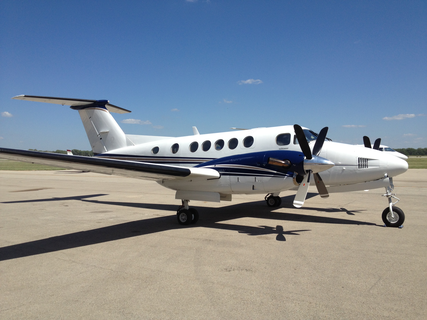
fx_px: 432
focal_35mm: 35
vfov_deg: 40.7
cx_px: 214
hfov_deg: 52.6
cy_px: 160
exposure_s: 1/2404
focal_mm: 4.28
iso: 50
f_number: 2.4
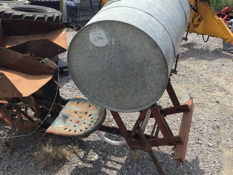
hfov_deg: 41.8
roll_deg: -3.6
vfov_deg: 32.2
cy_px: 85
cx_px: 91
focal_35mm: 45
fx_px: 303
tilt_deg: -20.2
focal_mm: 3.3
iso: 25
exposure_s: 1/1087
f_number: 2.4
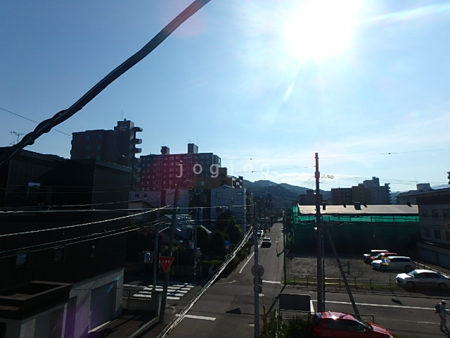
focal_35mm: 21
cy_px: 169
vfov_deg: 63.4
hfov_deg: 79.0
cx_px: 225
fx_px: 273
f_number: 6
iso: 125
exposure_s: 1/1250
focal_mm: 3.7
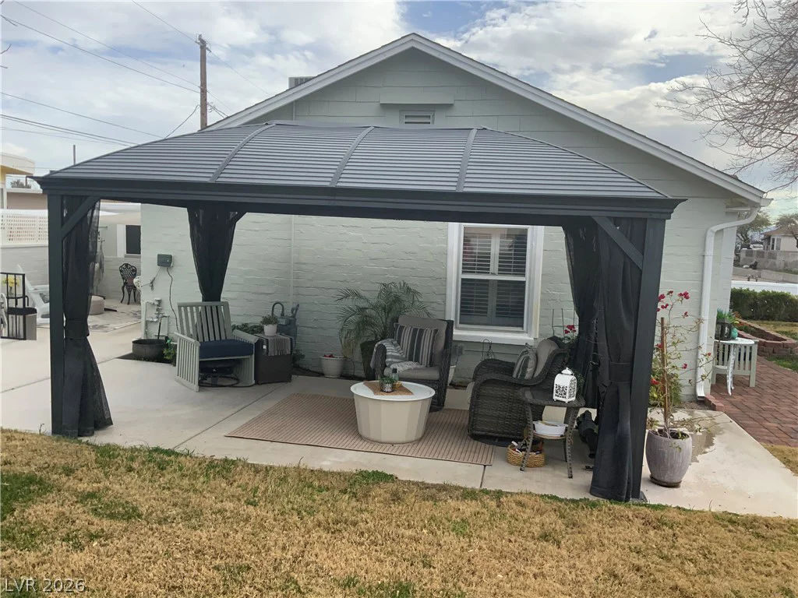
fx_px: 669
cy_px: 299
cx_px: 399
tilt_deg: -7.4
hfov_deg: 61.7
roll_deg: -3.3
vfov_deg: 48.2
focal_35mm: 29
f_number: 1.8
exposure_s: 1/929
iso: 16
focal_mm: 3
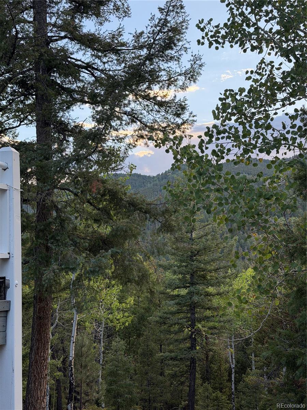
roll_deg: +1.8
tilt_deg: +4.5
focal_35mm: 48
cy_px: 205
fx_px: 568
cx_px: 154
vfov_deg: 39.7
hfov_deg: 30.3
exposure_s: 1/460
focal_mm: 6.76
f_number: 1.78
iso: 80
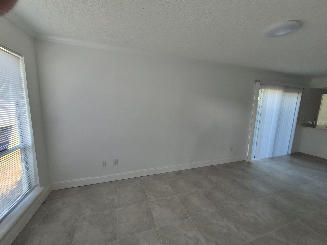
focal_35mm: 13
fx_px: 123
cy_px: 122
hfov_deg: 106.2
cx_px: 164
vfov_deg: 89.9
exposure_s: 1/120
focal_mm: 1.74
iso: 80
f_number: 2.2
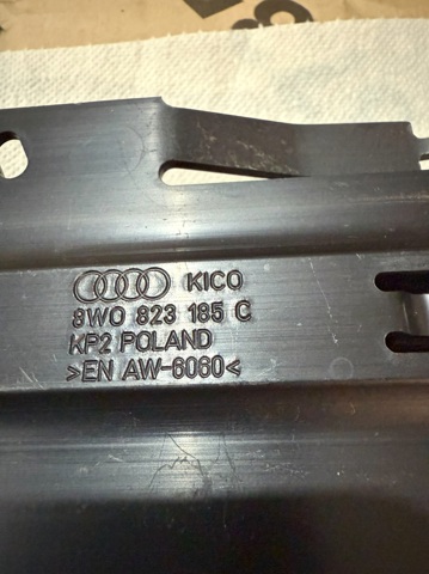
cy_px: 287
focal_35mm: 24
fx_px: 397
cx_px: 214
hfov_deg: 56.7
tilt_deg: -68.8
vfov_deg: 71.7
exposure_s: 1/33
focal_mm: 2.22
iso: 1250
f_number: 2.2
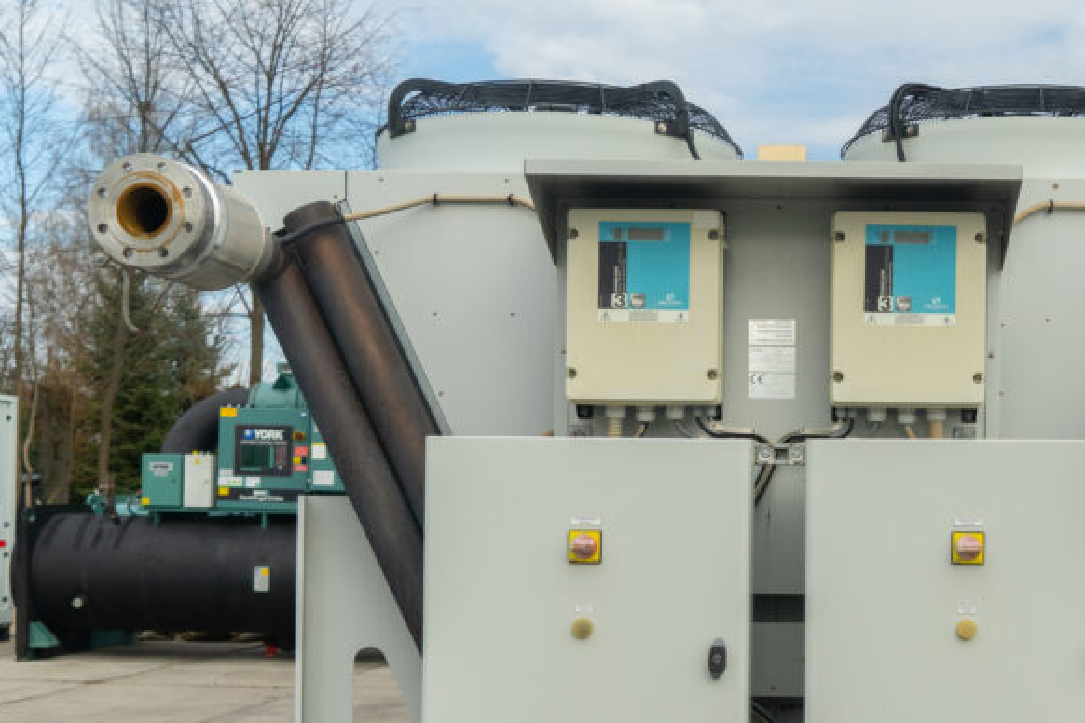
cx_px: 837
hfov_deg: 37.7
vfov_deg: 26.2
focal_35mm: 51
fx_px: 1537
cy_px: 532
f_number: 5.6
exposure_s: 1/500
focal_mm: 29
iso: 320
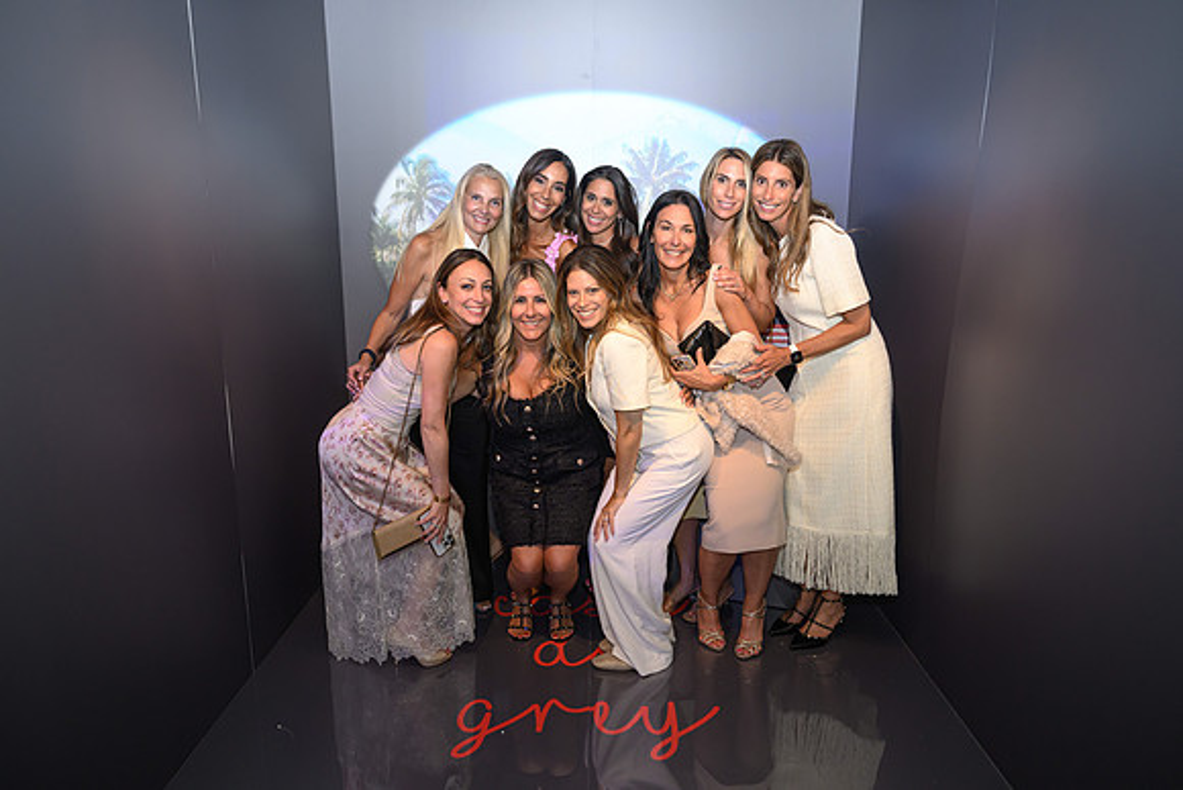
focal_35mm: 24
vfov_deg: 53.2
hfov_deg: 73.7
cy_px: 395
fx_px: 789
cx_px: 592
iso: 1600
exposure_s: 1/160
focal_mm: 24
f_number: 3.5
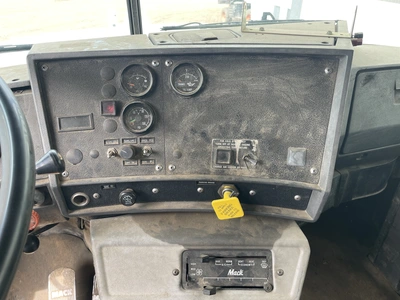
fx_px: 289
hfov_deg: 69.4
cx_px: 200
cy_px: 150
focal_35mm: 25
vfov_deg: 54.9
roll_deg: -3.3
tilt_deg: -31.7
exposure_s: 1/121
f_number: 1.6
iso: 50
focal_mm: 5.1
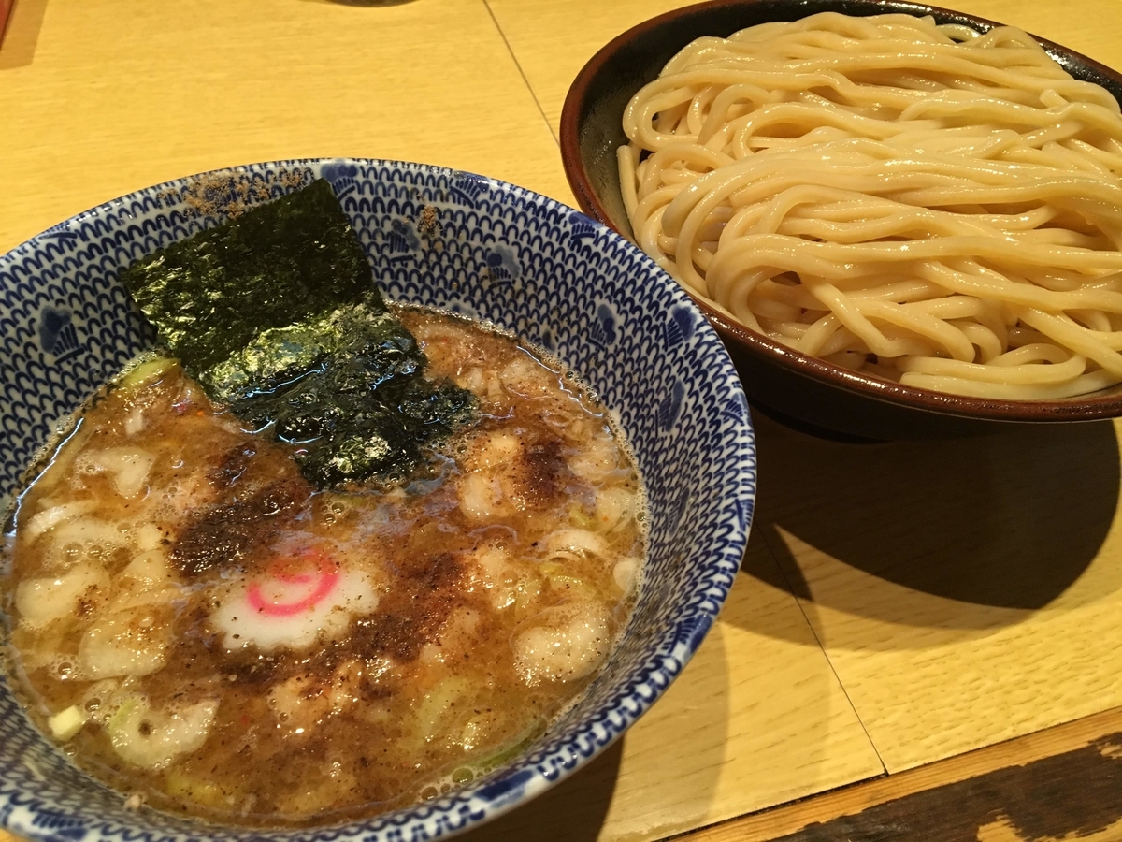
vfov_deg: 48.2
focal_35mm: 29
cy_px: 421
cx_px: 561
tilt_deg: -45.6
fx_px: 940
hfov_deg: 61.7
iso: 125
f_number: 2.2
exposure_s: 1/30
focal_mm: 4.15
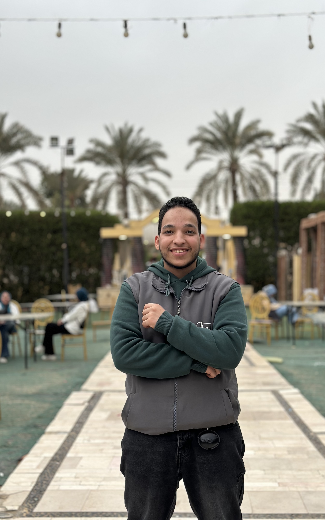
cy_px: 260
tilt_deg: +0.9
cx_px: 179
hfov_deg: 25.3
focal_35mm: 51
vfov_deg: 39.6
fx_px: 723
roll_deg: +1.2
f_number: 1.78
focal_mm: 6.86
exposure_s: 1/1009
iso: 80
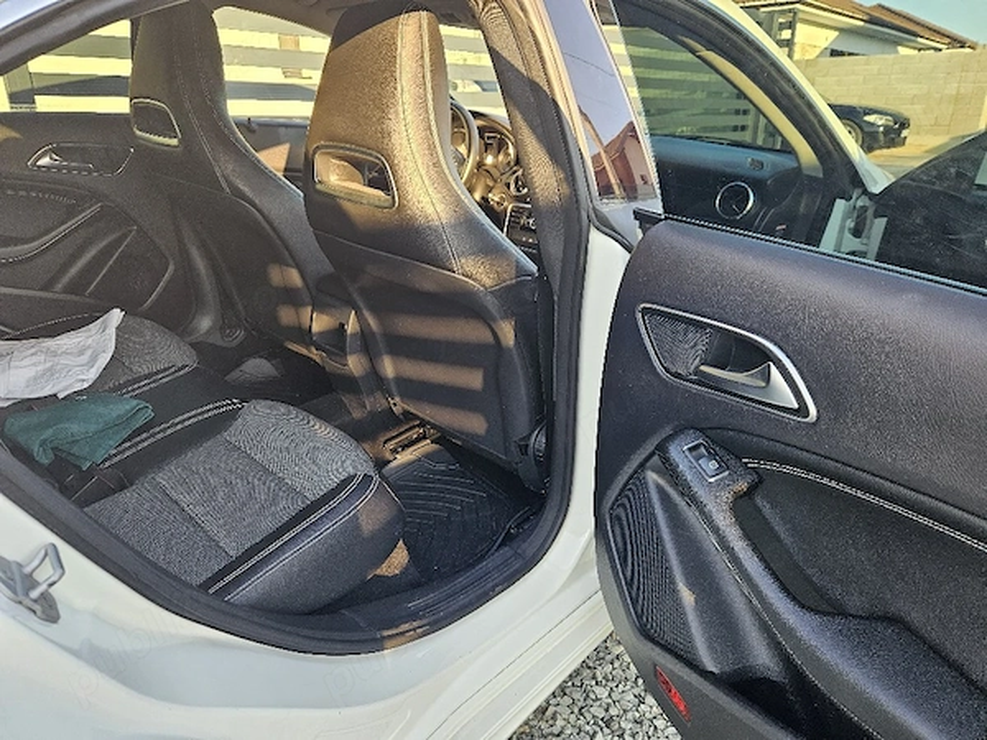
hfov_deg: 73.9
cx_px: 494
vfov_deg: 58.9
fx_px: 656
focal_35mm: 23
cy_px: 370
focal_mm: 5.4
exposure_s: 1/182
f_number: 1.8
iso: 80
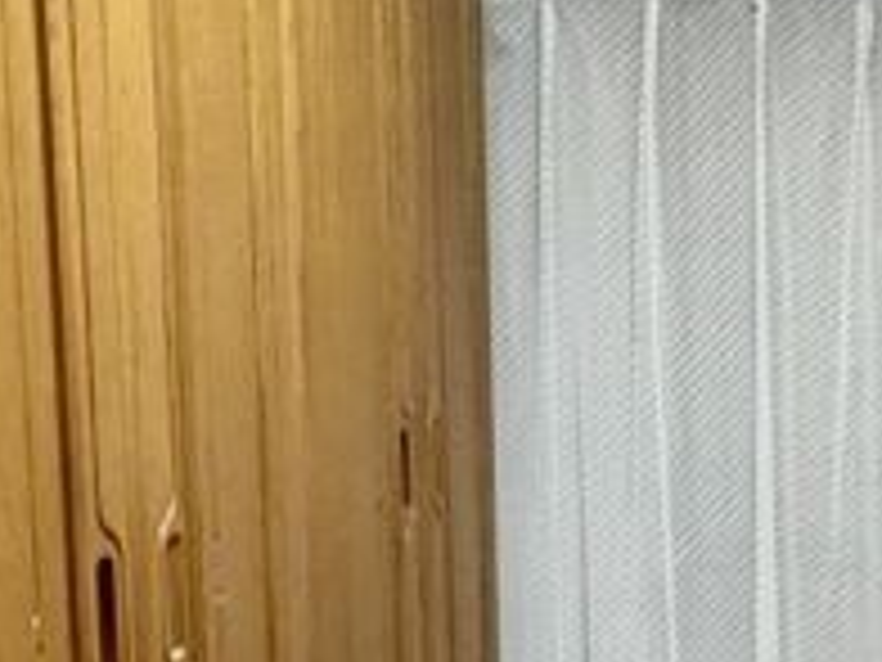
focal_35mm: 73
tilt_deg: -5.0
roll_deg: -1.1
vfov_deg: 20.2
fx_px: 1860
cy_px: 383
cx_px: 958
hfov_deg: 24.9
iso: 800
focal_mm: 2.22
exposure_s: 1/30
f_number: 2.2
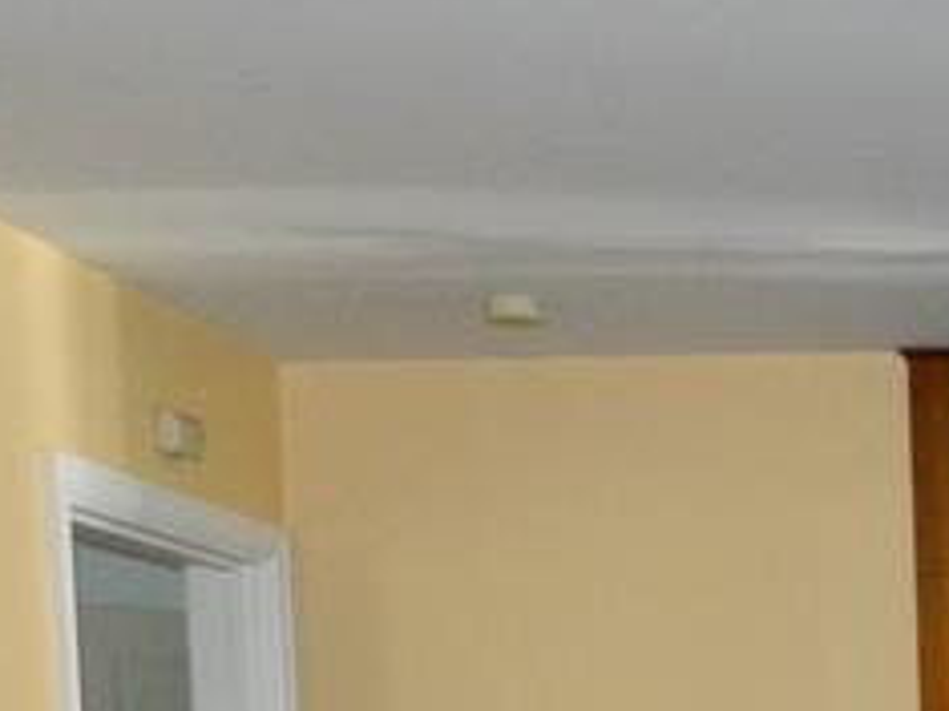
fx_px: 2987
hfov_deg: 16.0
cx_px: 1563
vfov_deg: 12.7
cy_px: 1131
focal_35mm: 109
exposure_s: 1/30
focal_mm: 4.5
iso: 200
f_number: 3.1
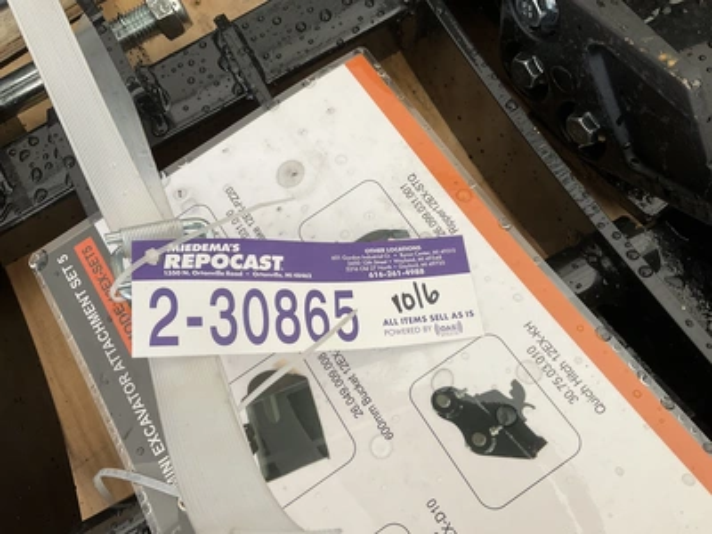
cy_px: 267
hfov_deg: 61.7
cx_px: 356
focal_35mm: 29
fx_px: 596
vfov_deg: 48.2
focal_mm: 3
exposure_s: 1/122
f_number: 1.8
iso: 25
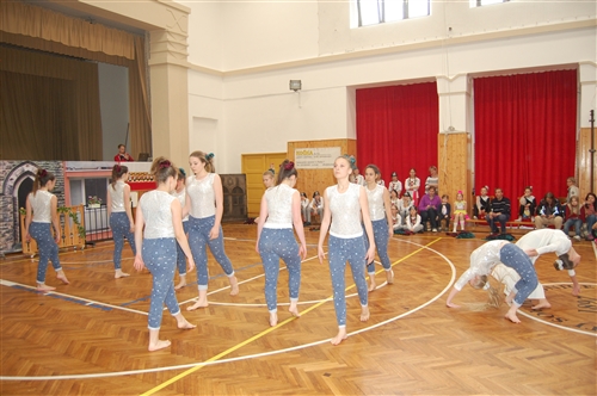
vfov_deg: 47.8
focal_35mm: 27
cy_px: 198
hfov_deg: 67.4
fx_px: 447
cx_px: 298
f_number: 3.5
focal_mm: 18
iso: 560
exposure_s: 1/60
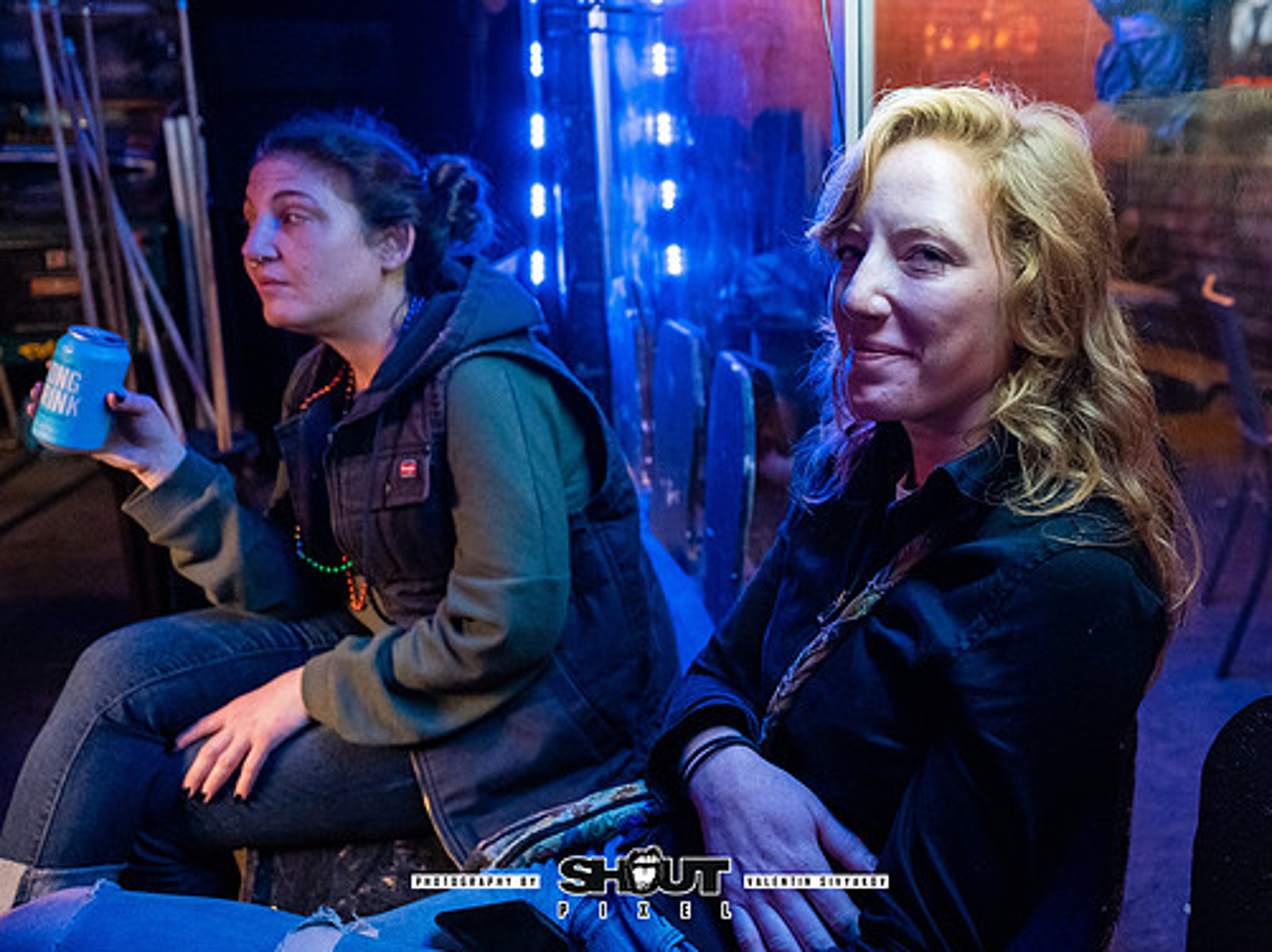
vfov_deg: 41.6
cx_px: 818
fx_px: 1248
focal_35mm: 34
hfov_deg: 53.2
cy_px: 397
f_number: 2.8
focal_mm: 24
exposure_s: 1/125
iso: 3200
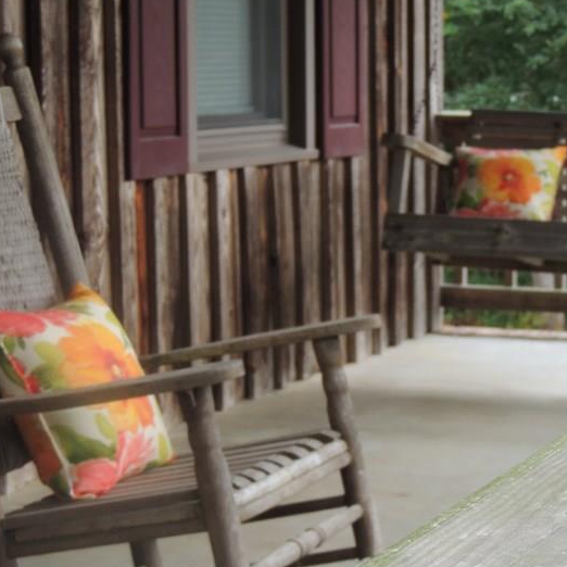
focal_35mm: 104
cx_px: 511
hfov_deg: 16.5
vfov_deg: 16.7
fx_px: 1927
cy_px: 319
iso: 100
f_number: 3.7
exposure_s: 1/60
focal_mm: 10.7
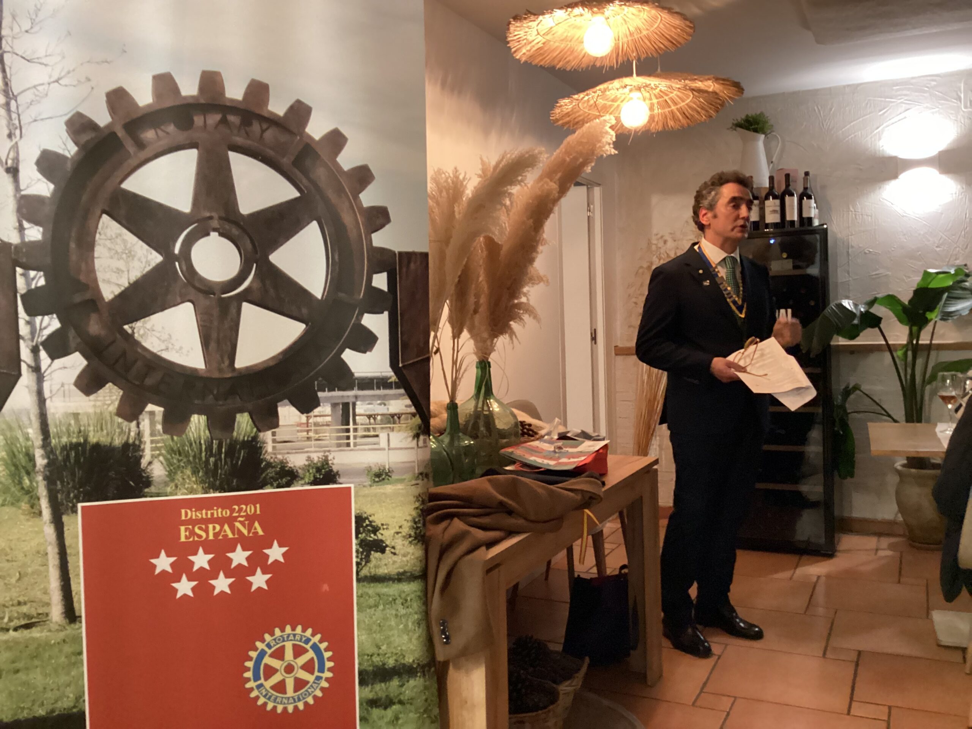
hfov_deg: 58.4
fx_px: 870
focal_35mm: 31
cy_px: 364
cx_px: 486
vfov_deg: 45.4
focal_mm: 3.3
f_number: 2.4
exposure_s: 1/25
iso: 640
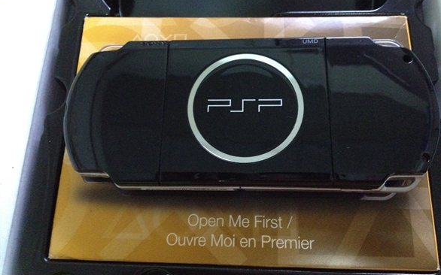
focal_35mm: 38
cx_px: 225
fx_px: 457
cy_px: 113
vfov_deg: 33.5
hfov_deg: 51.5
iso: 800
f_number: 2.4
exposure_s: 1/17
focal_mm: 4.28
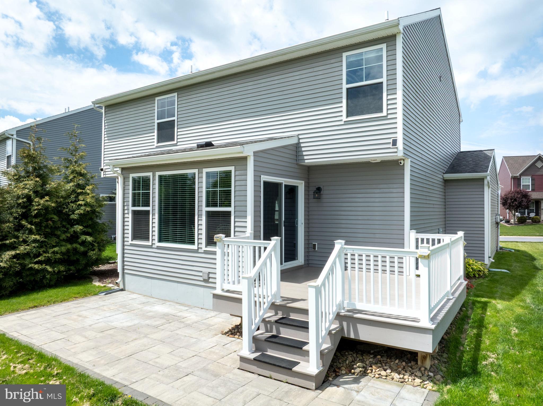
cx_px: 272
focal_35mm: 24
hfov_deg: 71.6
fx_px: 376
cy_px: 203
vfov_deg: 56.8
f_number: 7.1
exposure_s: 1/400
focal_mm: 12.29
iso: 100
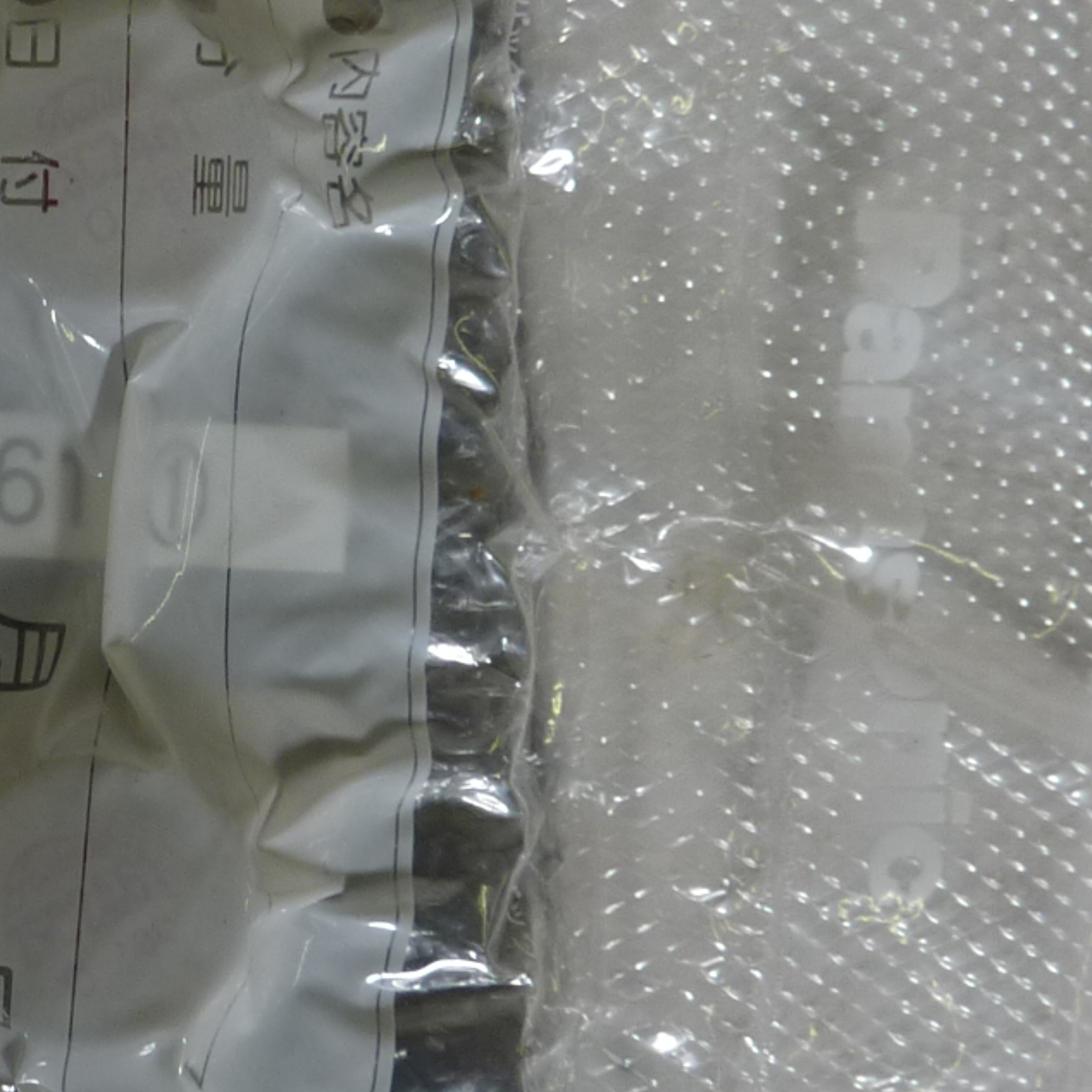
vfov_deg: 21.6
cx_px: -198
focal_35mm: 80
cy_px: 450
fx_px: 2855
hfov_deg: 20.3
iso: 80
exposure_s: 1/50
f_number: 3.3
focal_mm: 4.1
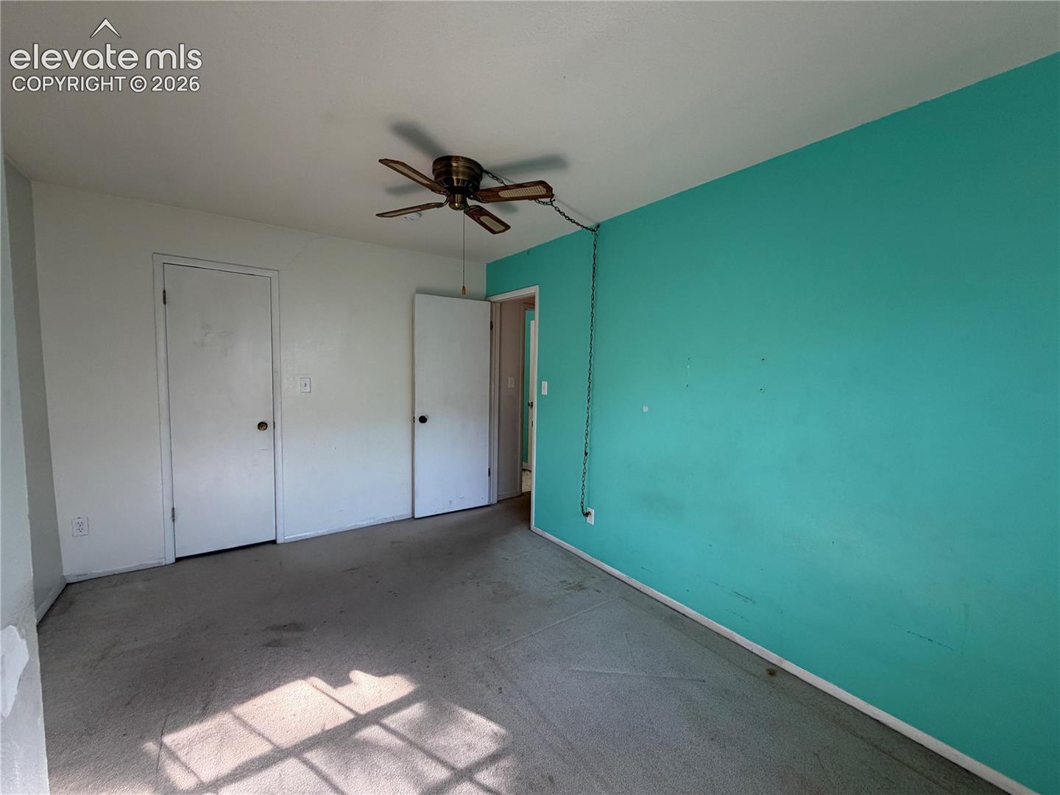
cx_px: 530
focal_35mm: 14
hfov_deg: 102.1
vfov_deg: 85.7
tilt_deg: -3.2
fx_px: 429
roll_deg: +0.2
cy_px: 398
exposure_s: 1/121
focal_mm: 2.22
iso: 125
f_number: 2.2
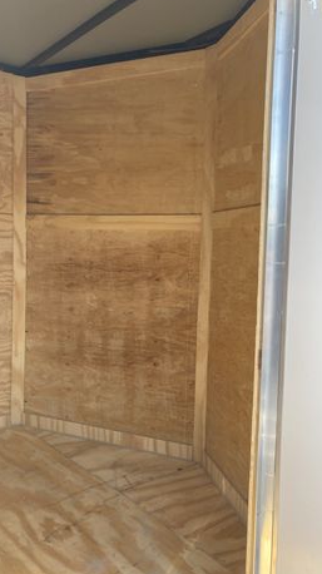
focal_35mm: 32
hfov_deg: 36.4
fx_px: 487
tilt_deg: -1.4
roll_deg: -0.9
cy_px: 281
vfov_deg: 61.0
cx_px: 120
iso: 20
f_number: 1.8
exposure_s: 1/179
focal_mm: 3.99
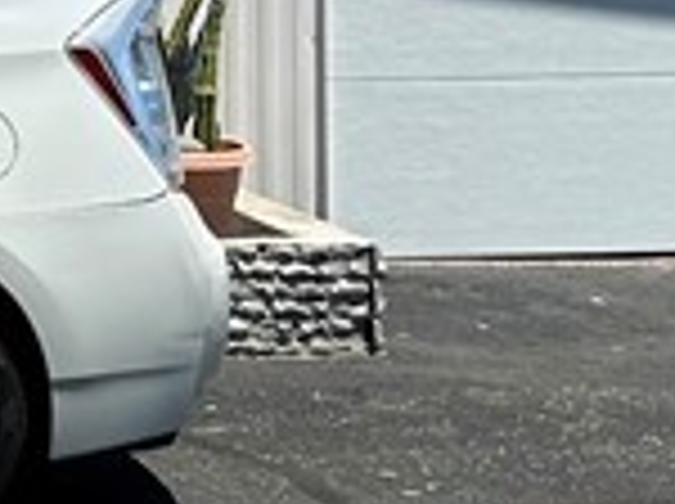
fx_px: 3465
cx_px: -504
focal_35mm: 178
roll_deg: +0.8
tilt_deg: -1.5
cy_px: -108
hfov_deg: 10.5
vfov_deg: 8.2
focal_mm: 5.7
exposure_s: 1/4630
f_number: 1.5
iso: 50
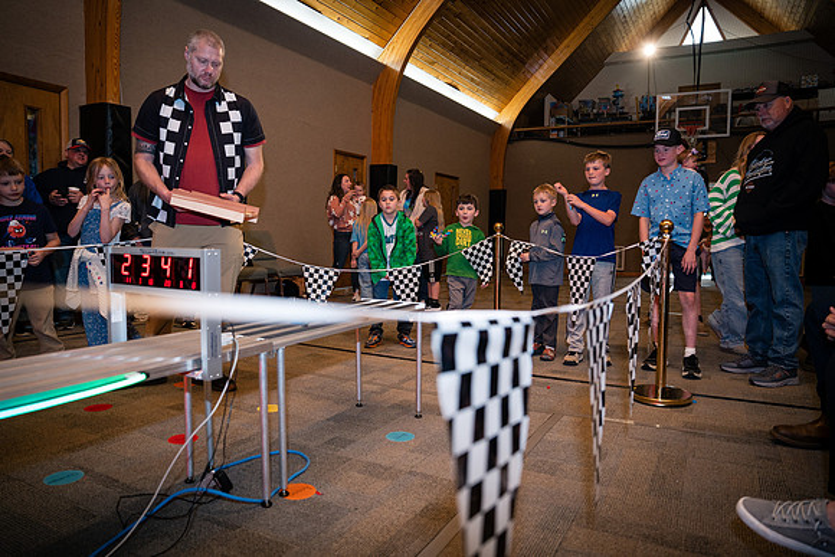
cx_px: 418
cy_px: 278
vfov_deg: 53.2
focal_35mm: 24
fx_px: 557
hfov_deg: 73.7
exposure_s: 1/250
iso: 800
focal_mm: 24
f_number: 3.2
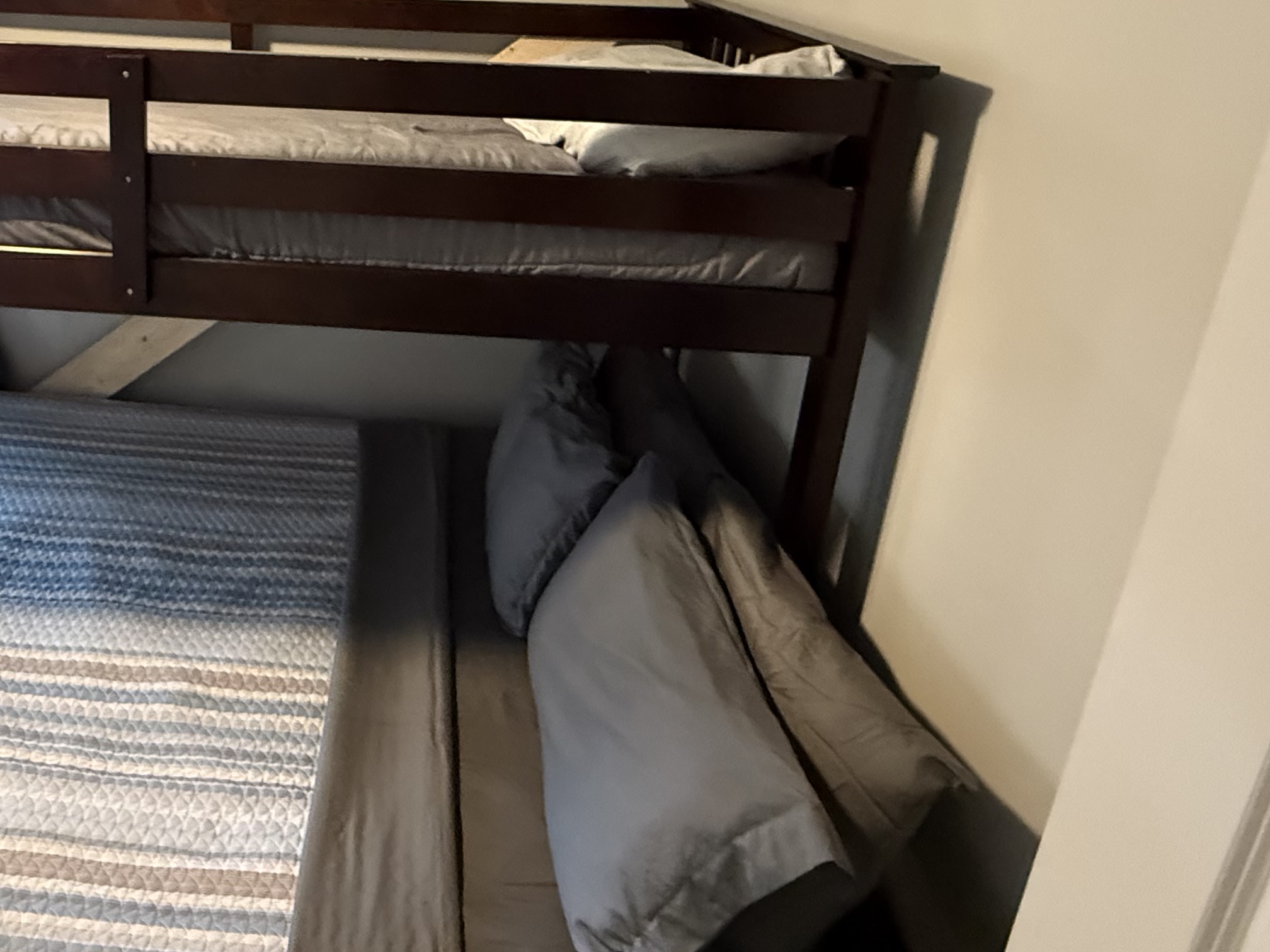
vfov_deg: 47.6
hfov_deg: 60.5
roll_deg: -3.9
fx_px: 1027
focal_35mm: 28
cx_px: 343
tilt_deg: -17.6
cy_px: 222
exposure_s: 1/60
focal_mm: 2.22
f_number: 2.2
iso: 800
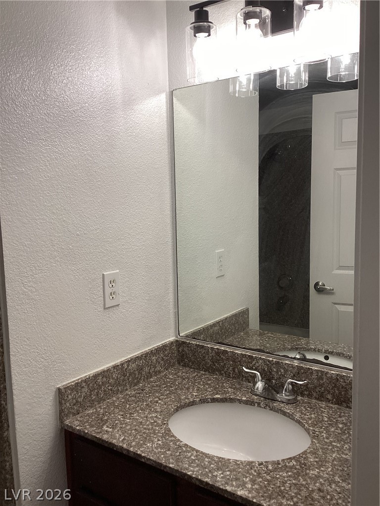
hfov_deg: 45.4
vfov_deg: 58.4
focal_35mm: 31
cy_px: 253
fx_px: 454
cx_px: 190
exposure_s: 1/120
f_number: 2.4
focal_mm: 3.3
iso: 80
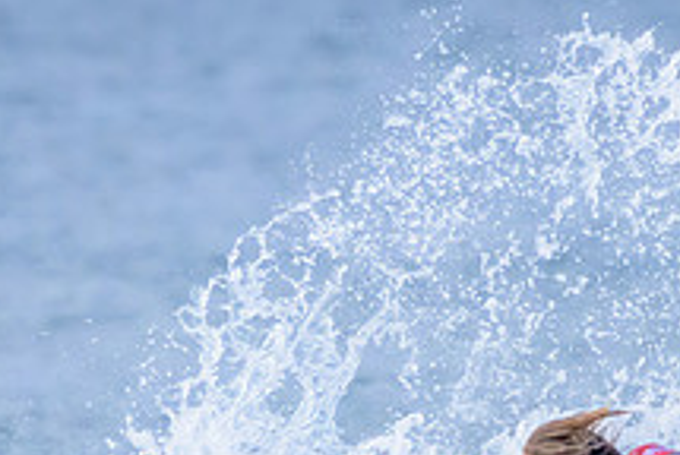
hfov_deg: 0.8
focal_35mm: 2742
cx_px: 791
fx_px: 51864
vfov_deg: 0.5
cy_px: 622
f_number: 11
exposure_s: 1/3200
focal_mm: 900
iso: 8000
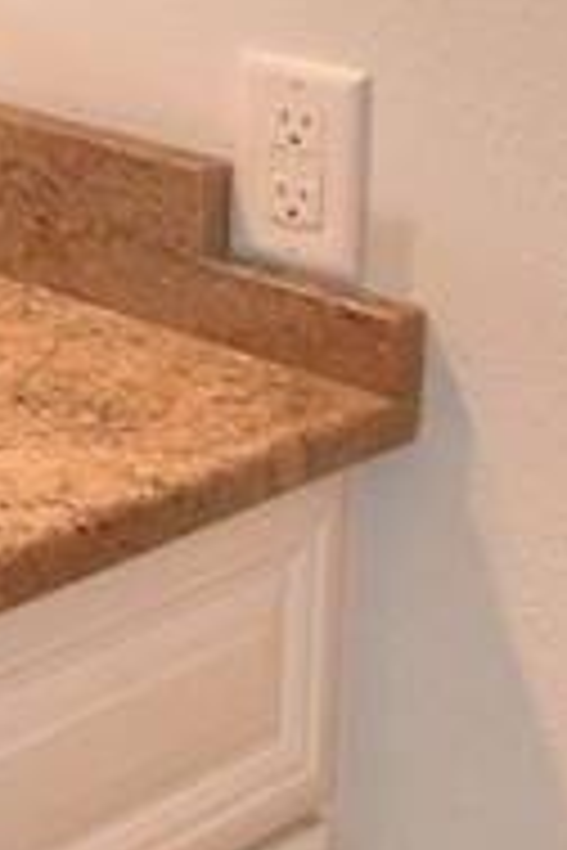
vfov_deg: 19.2
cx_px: -774
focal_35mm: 95
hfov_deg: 11.8
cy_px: -364
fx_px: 2244
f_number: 4.5
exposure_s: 1/50
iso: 200
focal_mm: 10
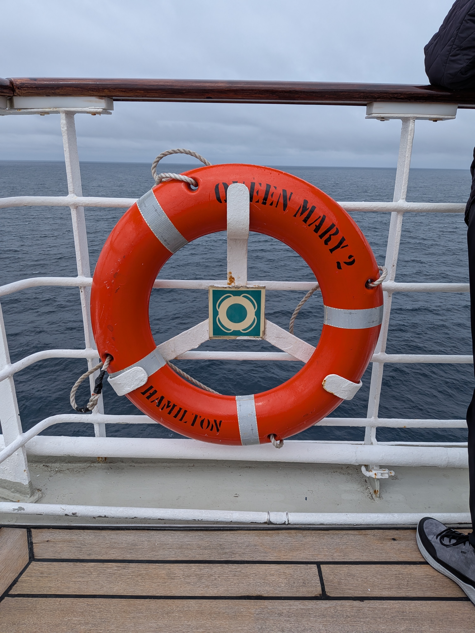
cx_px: 238
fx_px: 439
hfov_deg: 56.8
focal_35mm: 24
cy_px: 316
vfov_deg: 71.6
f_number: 1.7
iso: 31
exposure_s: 1/1873
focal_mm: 4.53
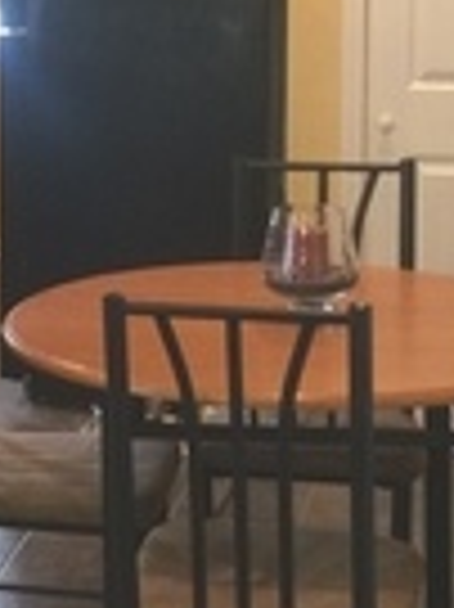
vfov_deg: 19.0
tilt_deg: -9.6
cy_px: 171
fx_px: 1804
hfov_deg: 13.8
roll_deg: +1.1
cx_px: -135
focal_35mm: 103
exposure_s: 1/30
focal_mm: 4.15
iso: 160
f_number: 2.2
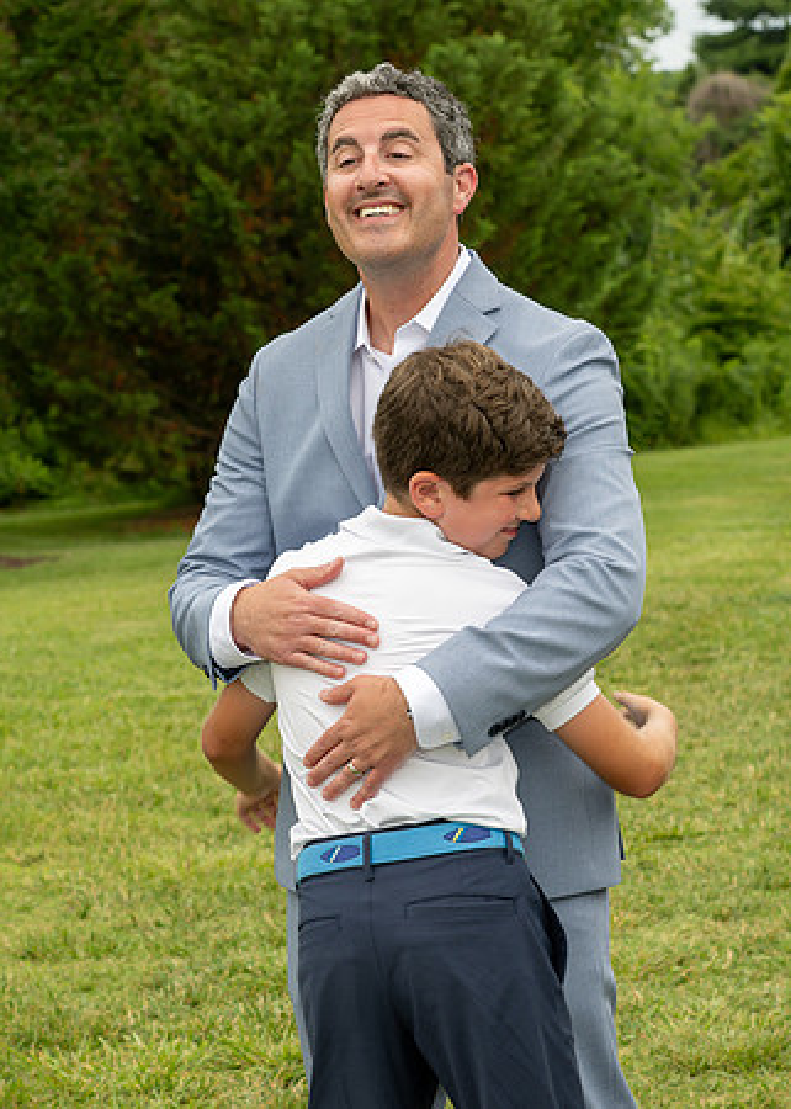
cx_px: 228
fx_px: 3304
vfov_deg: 19.1
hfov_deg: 13.6
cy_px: 547
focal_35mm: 105
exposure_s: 1/250
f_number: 7.1
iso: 200
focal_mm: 70
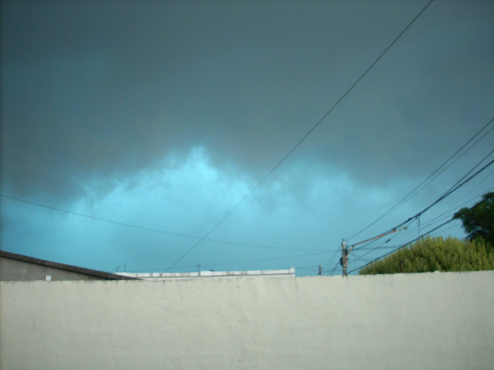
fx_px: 528
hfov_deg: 50.1
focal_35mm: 37
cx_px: 247
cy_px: 185
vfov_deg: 38.7
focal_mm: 6.2
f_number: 2.8
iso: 191
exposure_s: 1/30
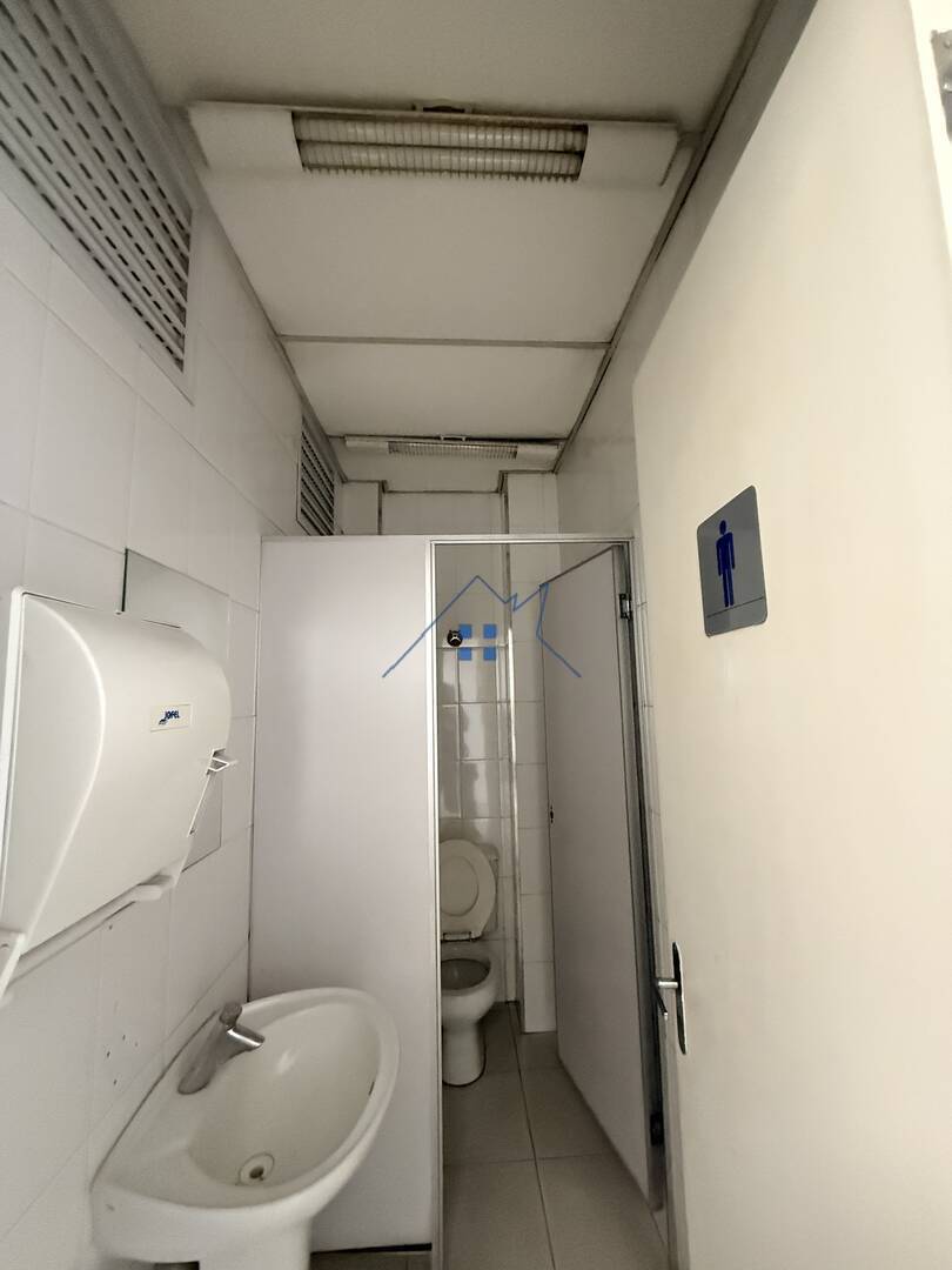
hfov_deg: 85.7
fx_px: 513
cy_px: 635
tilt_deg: +6.8
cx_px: 476
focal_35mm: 14
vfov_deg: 102.1
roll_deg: +2.2
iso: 1000
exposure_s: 1/60
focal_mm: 2.22
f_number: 2.2
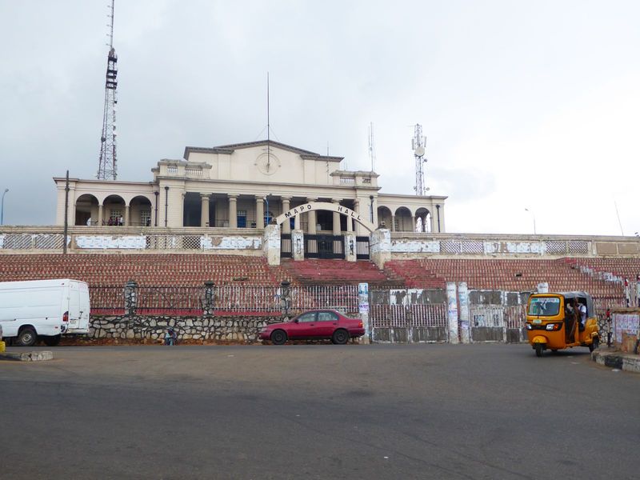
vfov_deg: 45.4
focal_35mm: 31
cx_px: 320
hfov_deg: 58.4
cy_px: 240
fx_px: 573
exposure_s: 1/250
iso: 80
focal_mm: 5.4
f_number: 3.5
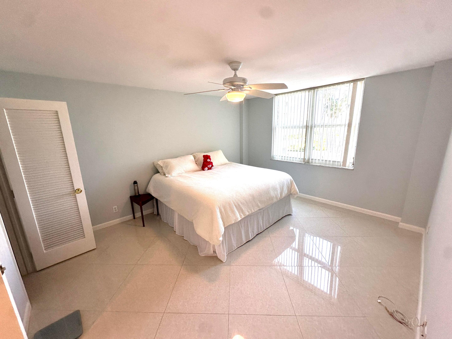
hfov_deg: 102.1
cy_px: 170
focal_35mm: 14
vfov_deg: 85.7
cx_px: 226
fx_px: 183
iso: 64
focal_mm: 2.22
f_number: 2.2
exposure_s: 1/120
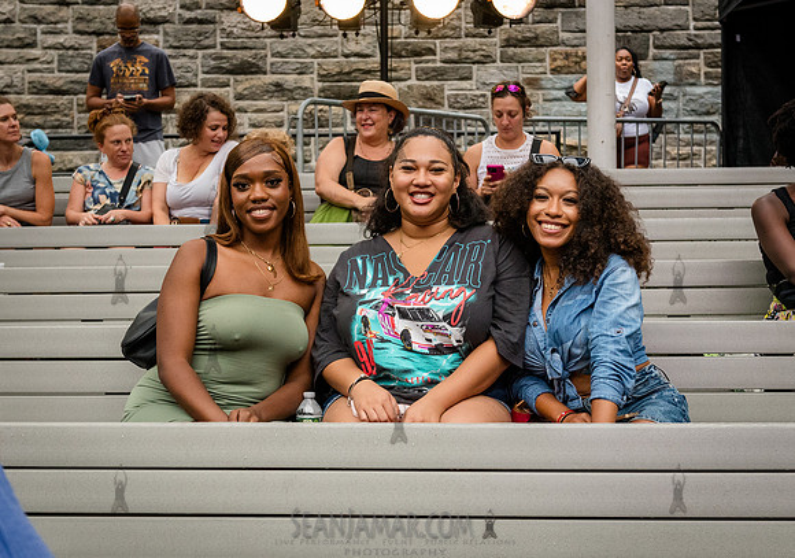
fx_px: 1315
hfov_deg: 33.6
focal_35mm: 59
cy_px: 265
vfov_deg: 23.9
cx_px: 397
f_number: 4
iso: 3200
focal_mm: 42
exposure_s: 1/400
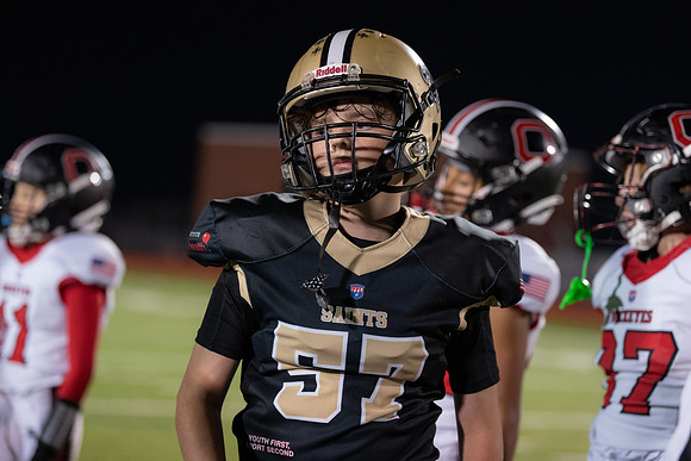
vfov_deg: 11.8
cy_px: 230
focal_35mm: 116
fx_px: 2227
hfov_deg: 17.6
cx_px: 346
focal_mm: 116
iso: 2500
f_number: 2.8
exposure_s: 1/500
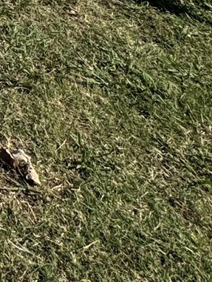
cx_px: -297
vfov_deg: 17.0
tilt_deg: -0.6
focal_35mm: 75
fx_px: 612
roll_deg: +0.4
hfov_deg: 13.9
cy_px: -316
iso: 50
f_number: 2.2
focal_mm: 2.22
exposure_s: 1/2273
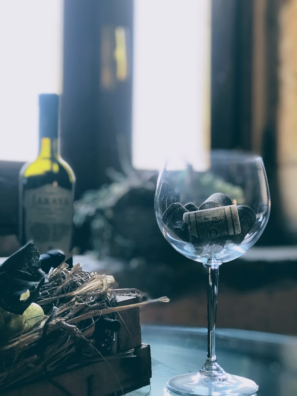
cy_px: 198
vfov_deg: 33.8
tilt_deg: +2.3
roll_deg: -0.7
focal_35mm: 57
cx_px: 148
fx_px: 652
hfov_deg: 25.7
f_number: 2.8
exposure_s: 1/33
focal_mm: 6.6
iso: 80
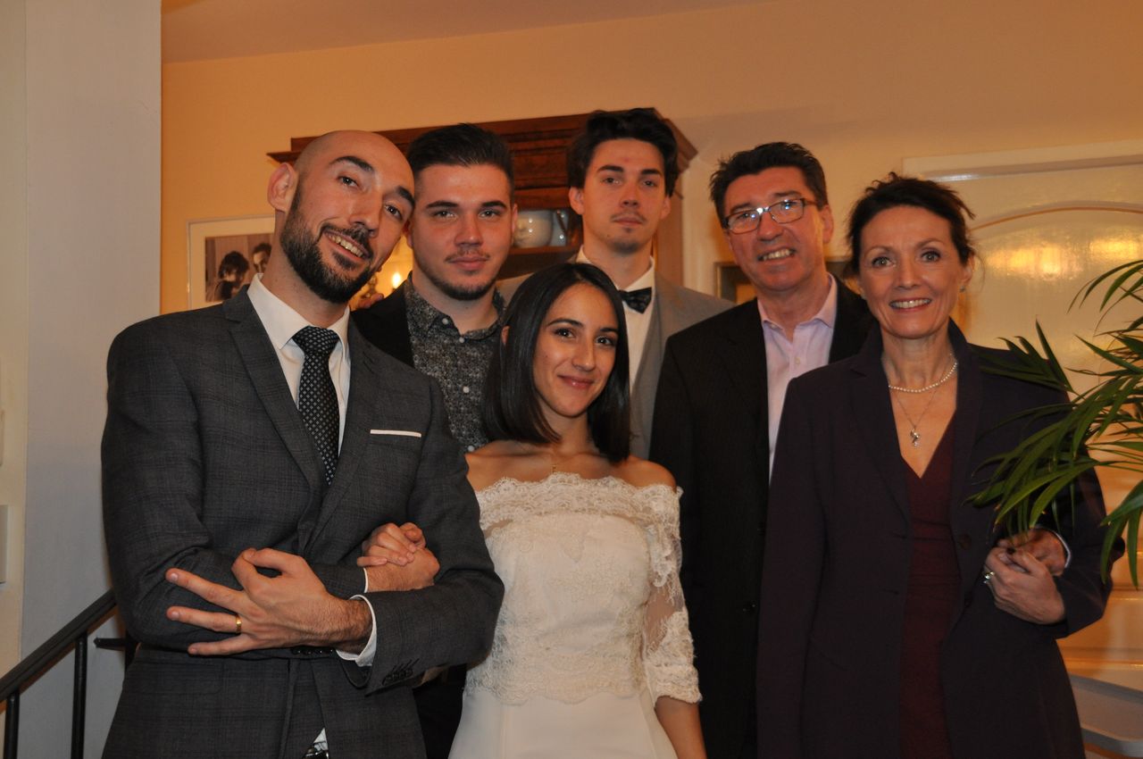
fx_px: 1427
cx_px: 572
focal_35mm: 45
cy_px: 380
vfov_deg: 29.8
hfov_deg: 43.7
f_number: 4.2
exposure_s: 1/60
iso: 800
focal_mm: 30
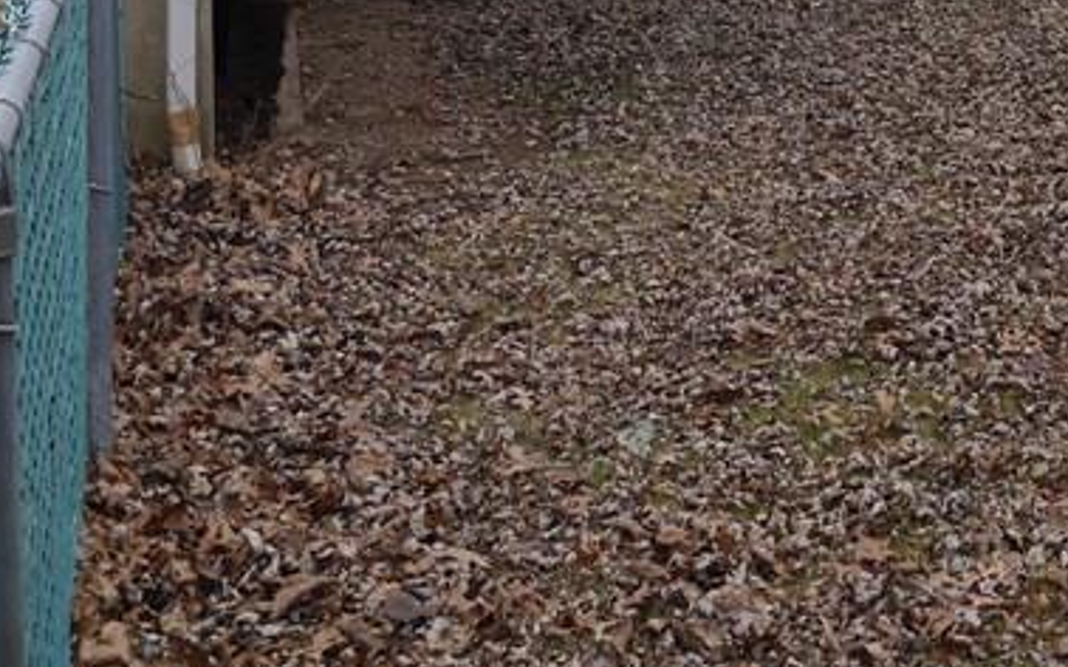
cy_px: -105
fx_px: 3172
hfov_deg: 18.9
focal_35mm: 109
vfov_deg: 11.8
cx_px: 908
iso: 160
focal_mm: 19
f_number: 4.1
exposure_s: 1/60
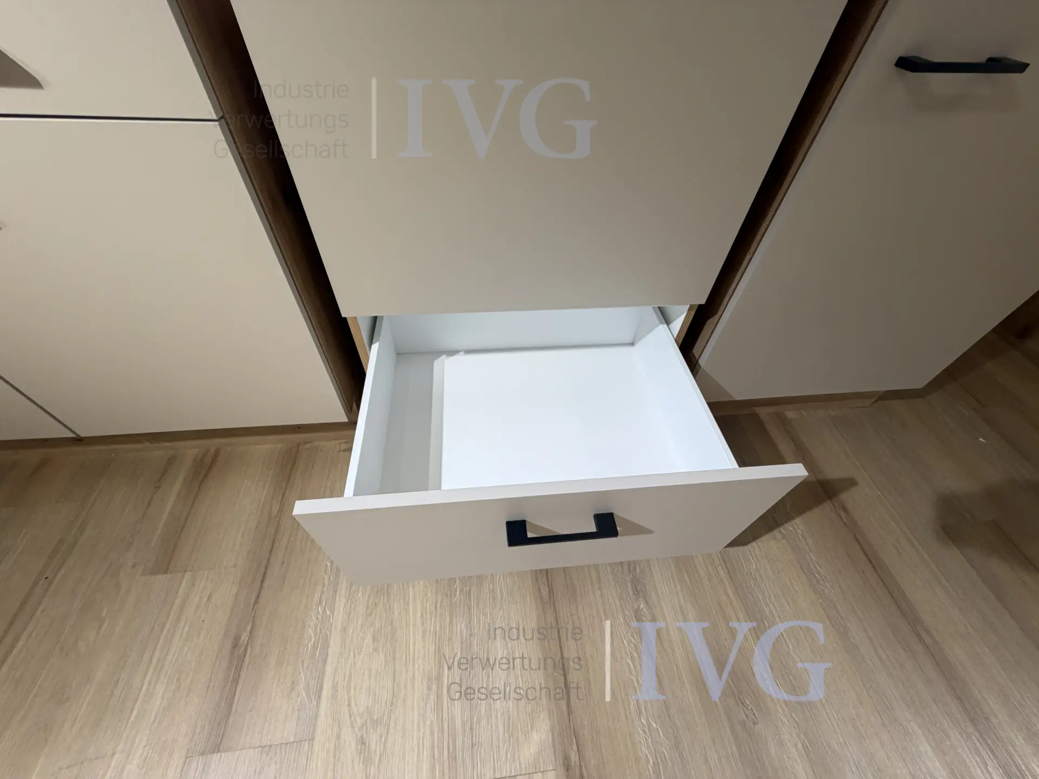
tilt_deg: -46.9
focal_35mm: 14
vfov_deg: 85.7
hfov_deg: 102.1
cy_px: 390
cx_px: 520
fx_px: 420
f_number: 2.2
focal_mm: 2.22
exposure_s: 1/100
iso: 125
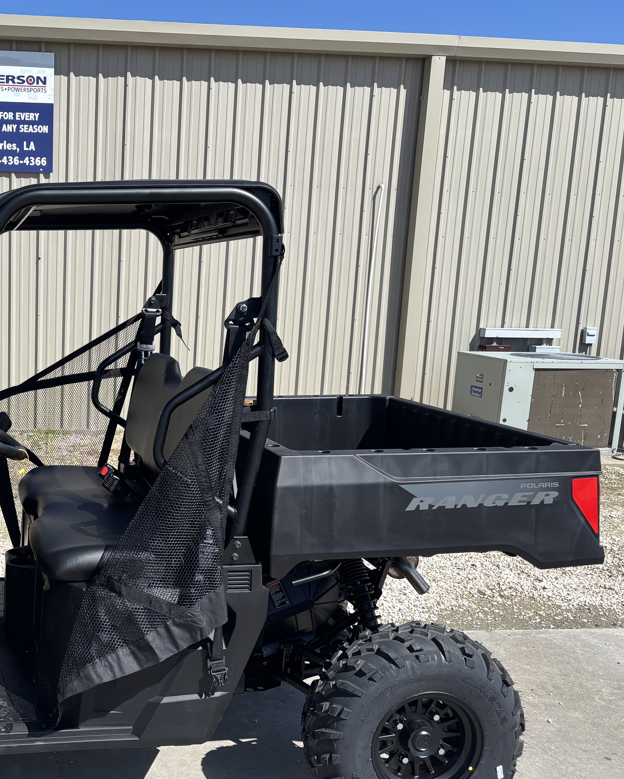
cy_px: 440
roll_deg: -1.4
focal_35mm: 39
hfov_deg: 36.0
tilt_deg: -9.7
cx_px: 67
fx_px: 900
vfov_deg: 46.7
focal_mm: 5.96
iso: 50
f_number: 1.6
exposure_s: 1/3413
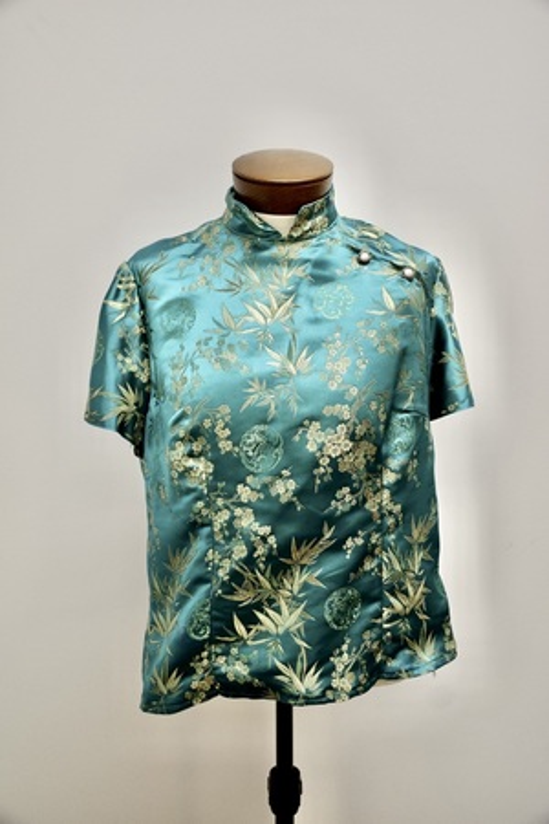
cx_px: 274
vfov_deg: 55.1
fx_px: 789
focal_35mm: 34
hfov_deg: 38.4
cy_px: 412
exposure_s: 1/250
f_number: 3.8
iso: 800
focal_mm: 23
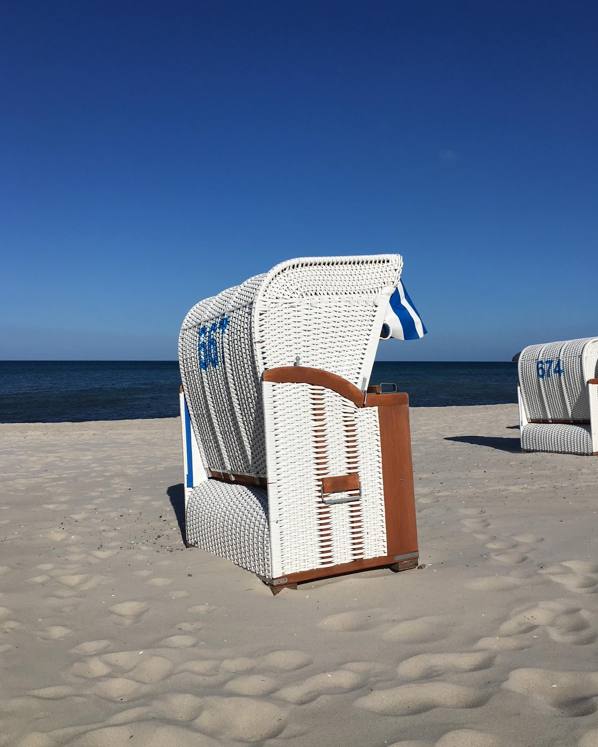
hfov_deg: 47.1
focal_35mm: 31
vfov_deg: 57.2
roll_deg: -0.7
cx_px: 294
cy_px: 373
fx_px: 686
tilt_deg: -0.1
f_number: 2.2
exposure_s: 1/5128
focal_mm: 4.15
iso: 25
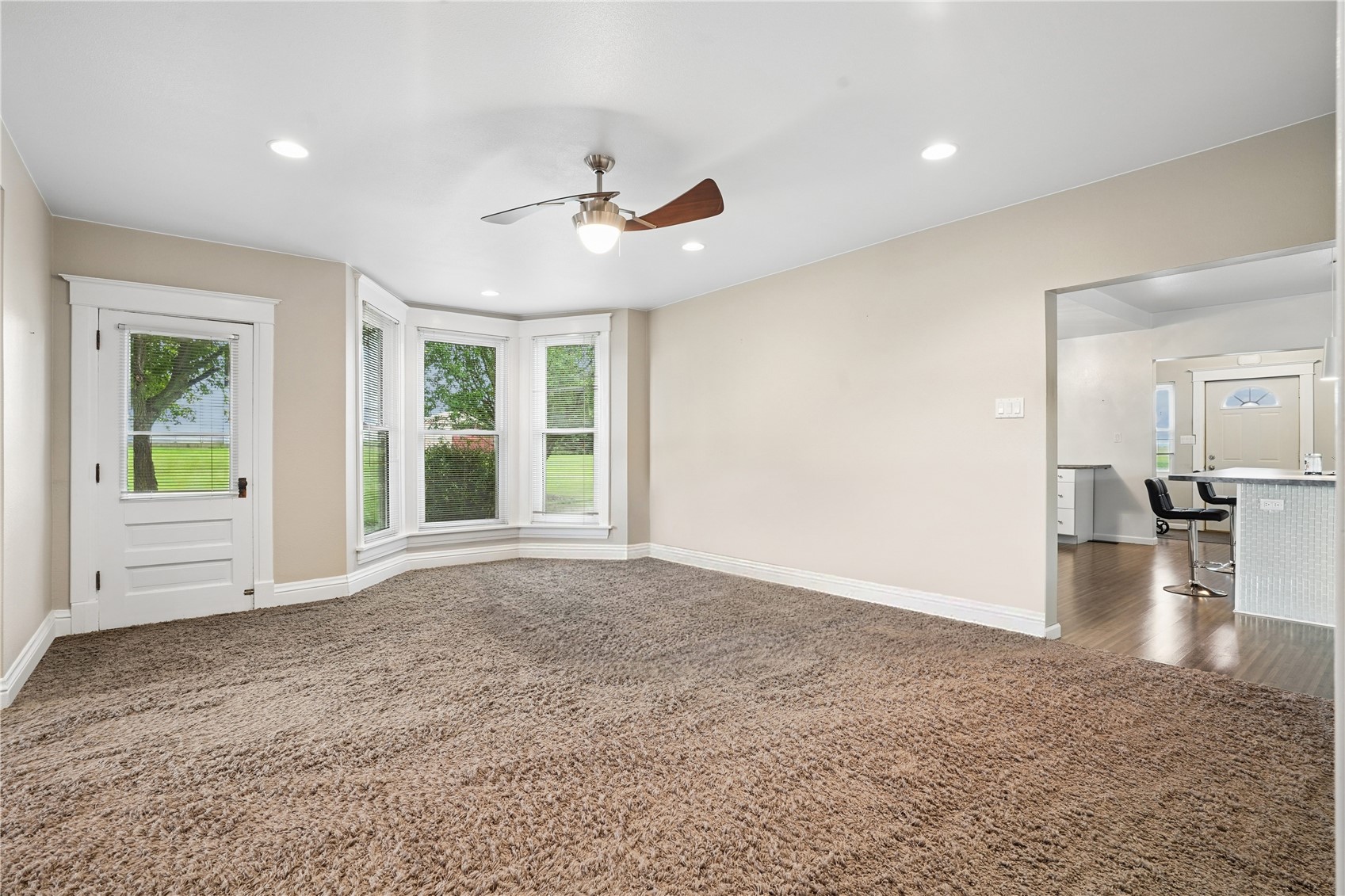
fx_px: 598
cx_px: 672
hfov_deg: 96.7
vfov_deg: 73.7
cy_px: 448
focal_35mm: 16
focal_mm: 16
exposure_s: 1/2
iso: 400
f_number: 9
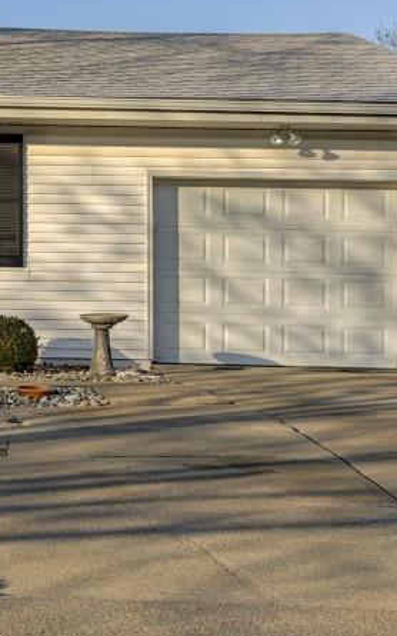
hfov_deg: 13.6
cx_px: -263
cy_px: 287
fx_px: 1524
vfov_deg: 23.5
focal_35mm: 88
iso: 400
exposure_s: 1/1000
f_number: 8
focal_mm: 24
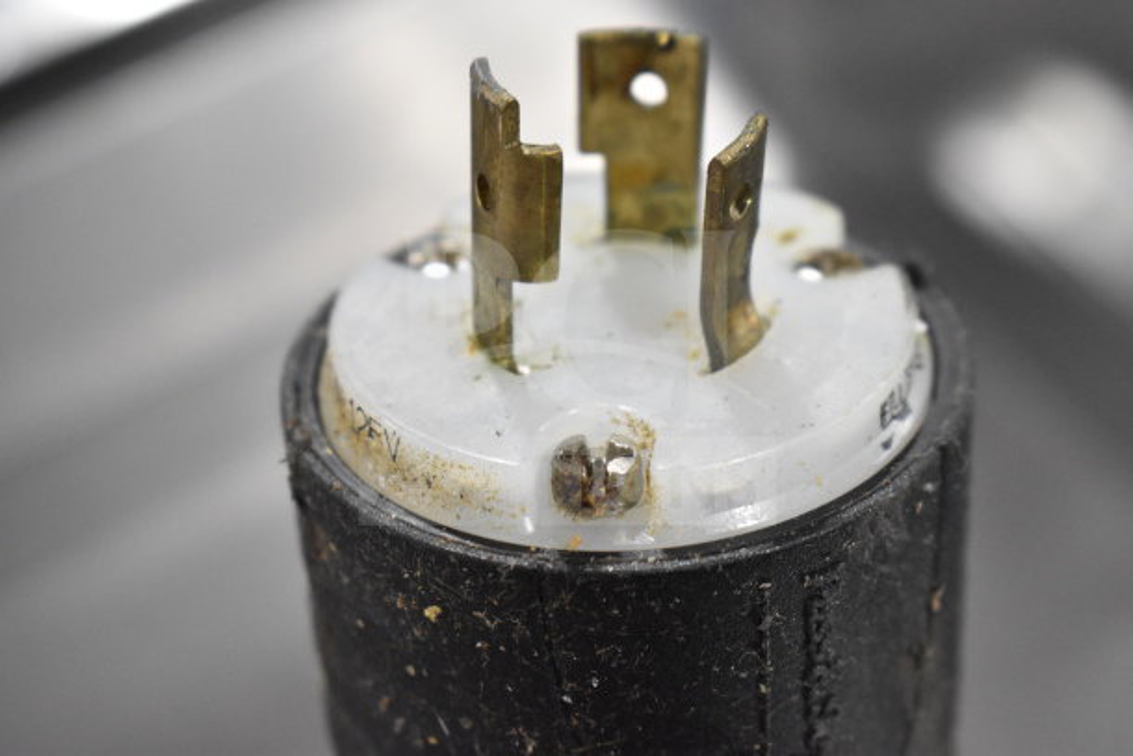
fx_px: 2597
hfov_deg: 24.6
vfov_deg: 16.6
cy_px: 378
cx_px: 566
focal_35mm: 82
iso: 4000
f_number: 5.6
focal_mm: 55
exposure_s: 1/100
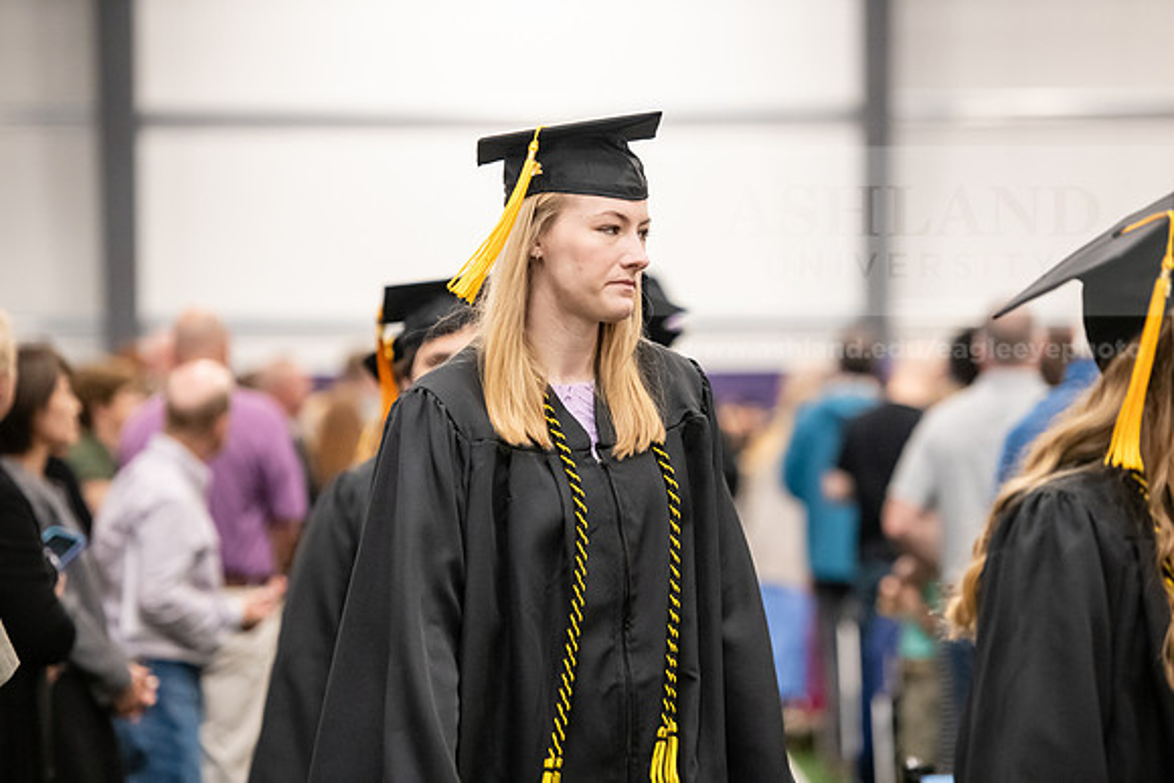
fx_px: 4893
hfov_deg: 13.7
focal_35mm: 150
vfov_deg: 9.2
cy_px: 392
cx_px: 587
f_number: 3.2
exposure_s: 1/200
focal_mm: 150
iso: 3200
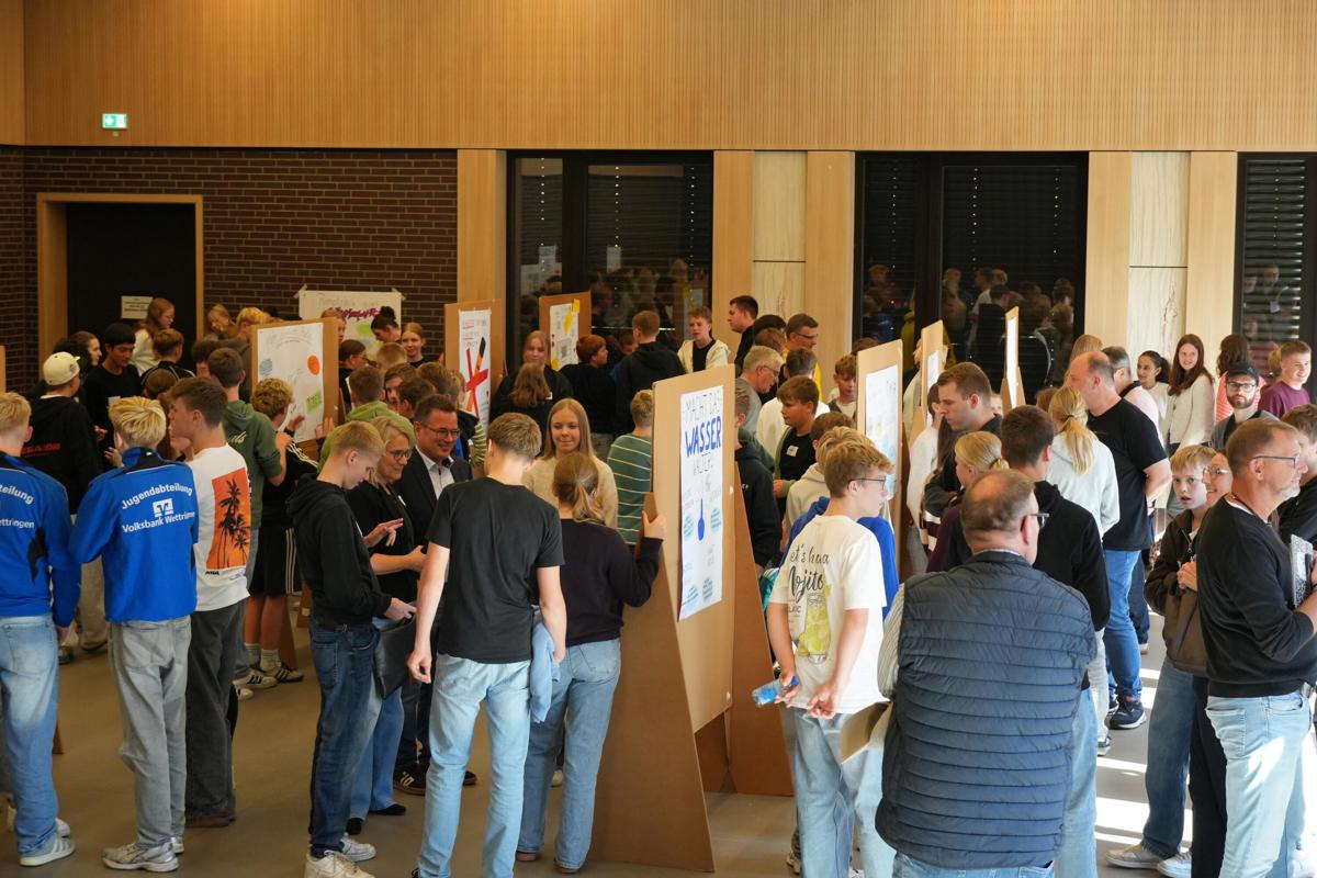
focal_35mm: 66
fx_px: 2414
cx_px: 658
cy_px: 439
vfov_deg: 20.6
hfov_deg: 30.5
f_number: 5
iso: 1600
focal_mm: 44
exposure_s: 1/160
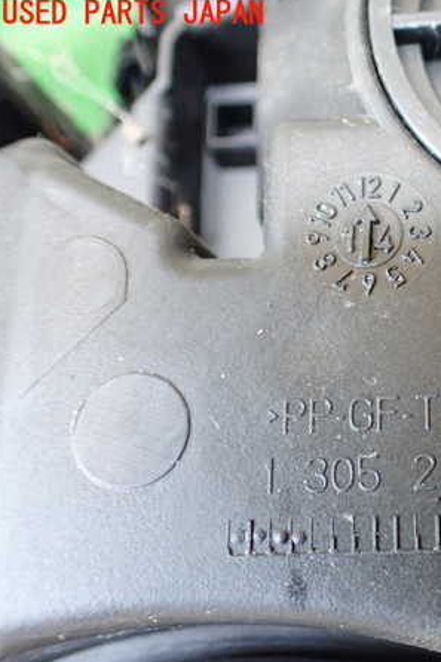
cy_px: 330
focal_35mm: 42
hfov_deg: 29.8
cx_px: 440
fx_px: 772
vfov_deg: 46.4
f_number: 2.3
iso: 800
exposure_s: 1/100
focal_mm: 5.4
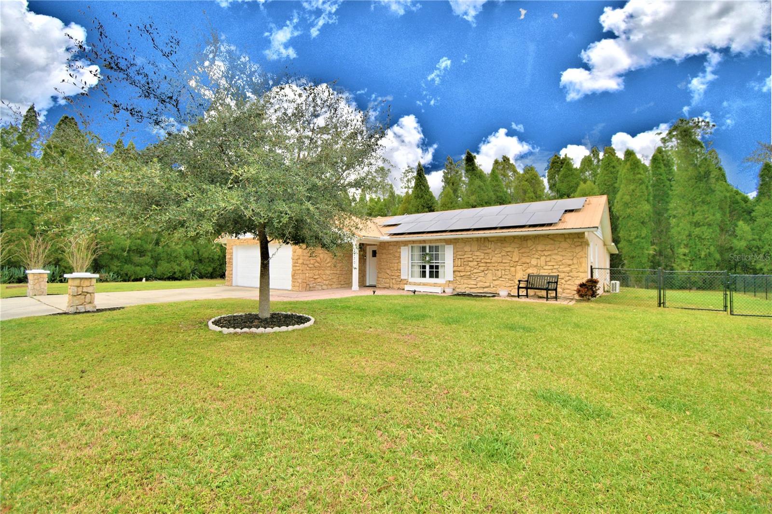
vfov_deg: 77.3
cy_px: 257
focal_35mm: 15
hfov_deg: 100.4
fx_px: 322
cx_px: 386
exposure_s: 1/500
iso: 125
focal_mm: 10
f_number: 4.5
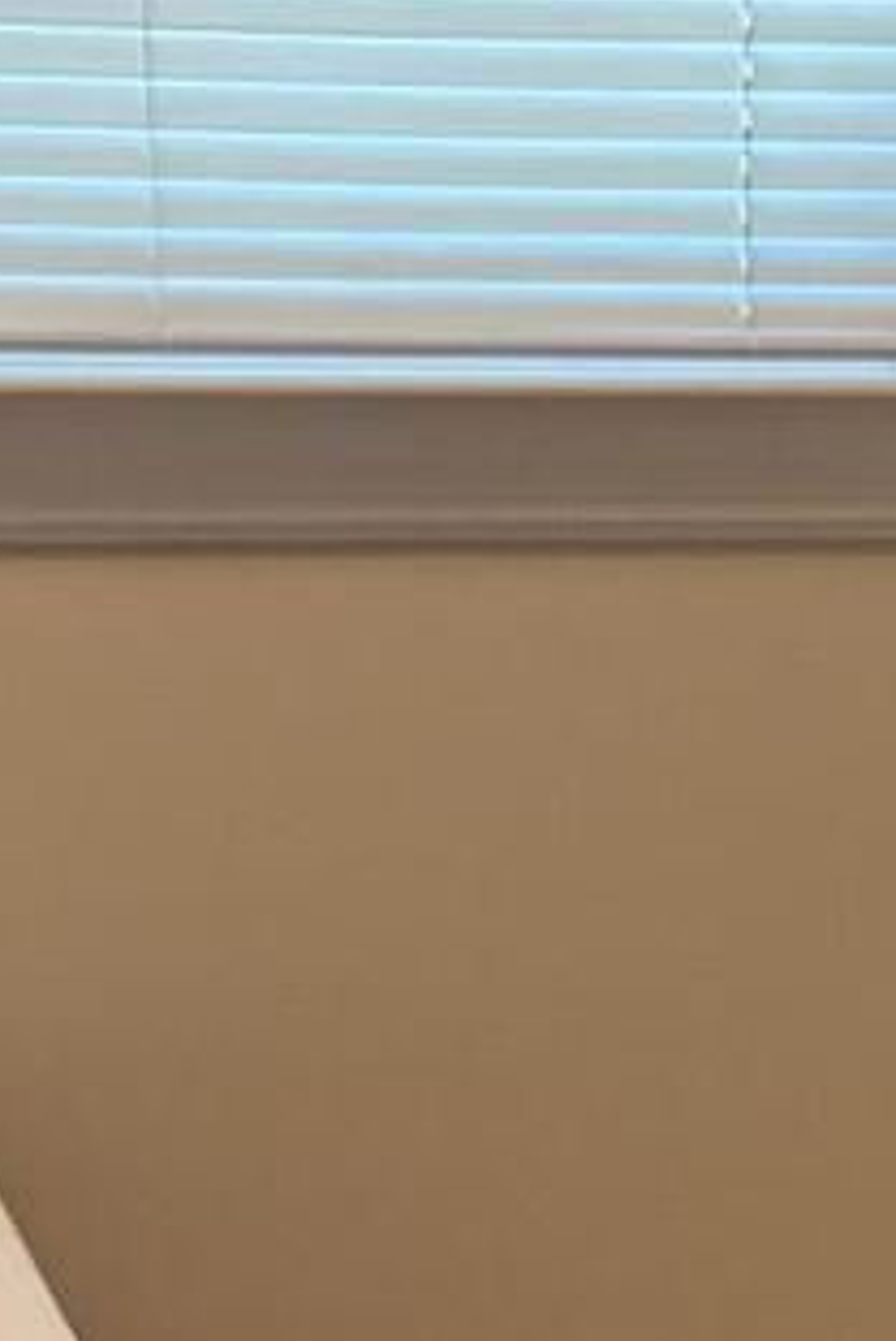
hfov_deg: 9.8
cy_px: 949
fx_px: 5177
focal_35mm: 139
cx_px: 1068
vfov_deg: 14.7
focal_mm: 5.96
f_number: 1.6
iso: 200
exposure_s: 1/60
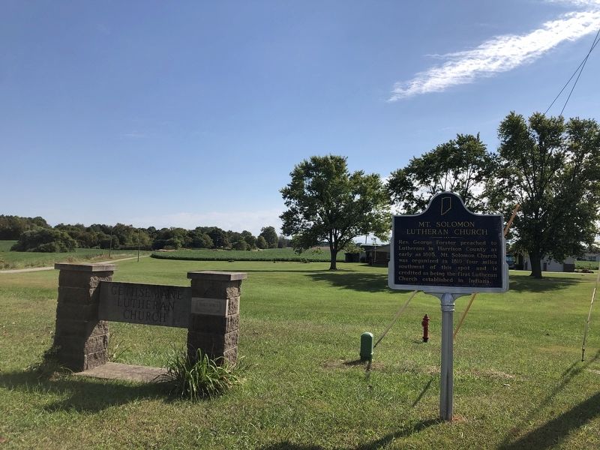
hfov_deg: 63.4
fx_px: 485
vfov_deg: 49.7
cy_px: 225
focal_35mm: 28
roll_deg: -1.8
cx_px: 300
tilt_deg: +4.3
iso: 20
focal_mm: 4
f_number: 1.8
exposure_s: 1/3472
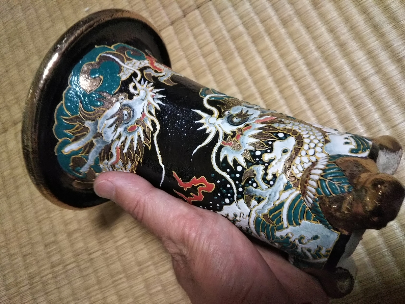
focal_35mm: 30
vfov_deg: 46.8
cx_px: 202
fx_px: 351
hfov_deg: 60.0
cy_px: 152
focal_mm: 4
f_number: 2.2
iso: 250
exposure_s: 1/20
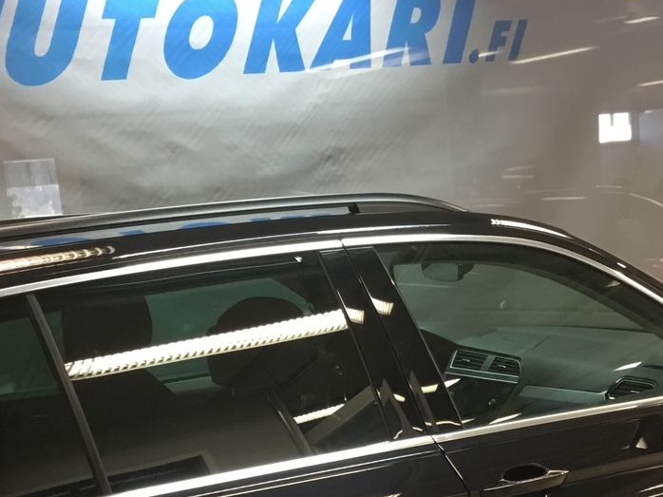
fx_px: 1225
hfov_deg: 30.3
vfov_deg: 22.4
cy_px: 443
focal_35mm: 64
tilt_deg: -12.8
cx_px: 342
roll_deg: +6.8
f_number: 2.4
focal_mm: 3.3
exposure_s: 1/33
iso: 125
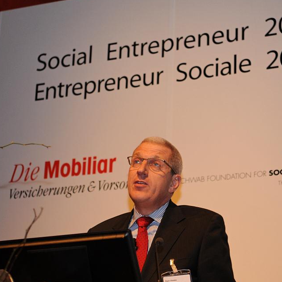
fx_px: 931
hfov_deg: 17.2
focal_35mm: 101
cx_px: 150
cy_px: 143
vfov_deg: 17.2
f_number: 2.8
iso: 400
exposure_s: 1/160
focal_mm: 48
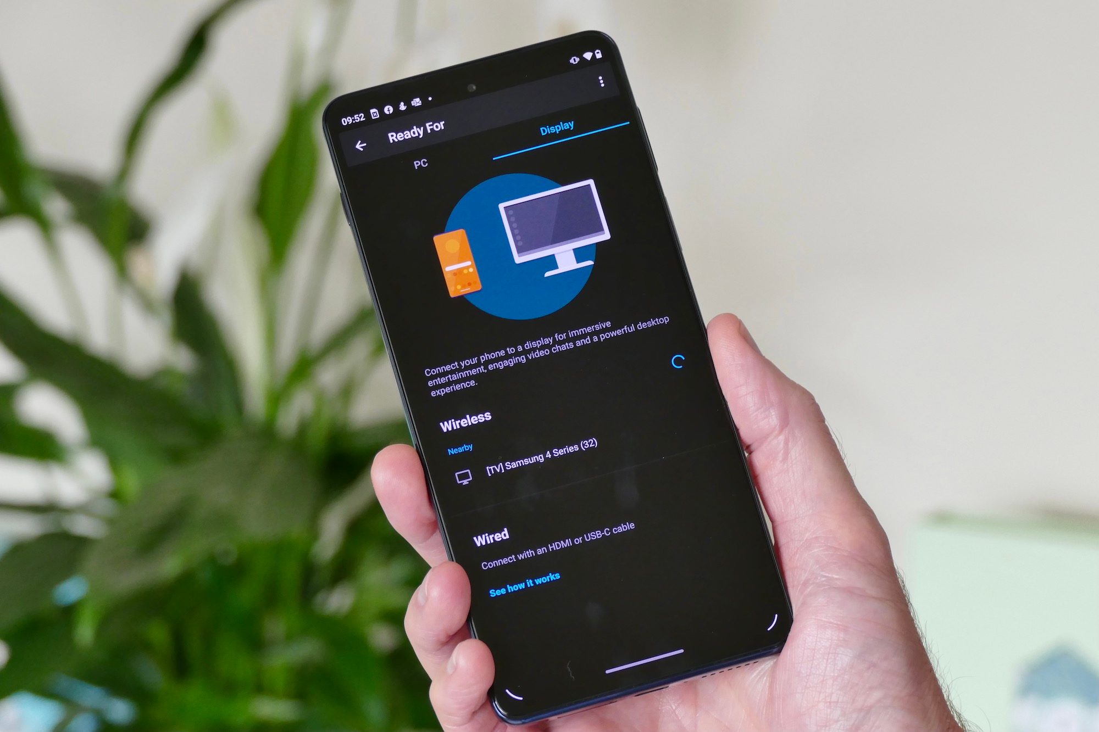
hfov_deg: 14.3
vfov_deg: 9.5
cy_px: 366
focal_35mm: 144
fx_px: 4395
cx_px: 550
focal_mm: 52.4
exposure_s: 1/80
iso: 640
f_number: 4.5
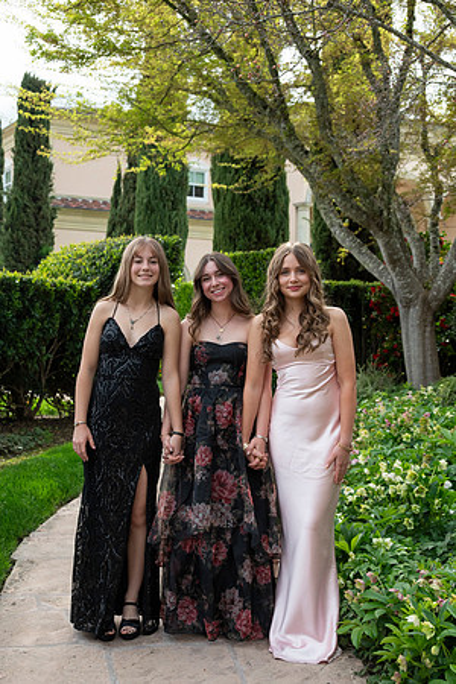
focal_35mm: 46
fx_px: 874
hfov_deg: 29.2
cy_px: 342
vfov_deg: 42.7
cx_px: 228
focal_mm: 46
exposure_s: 1/2000
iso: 1250
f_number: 5.6
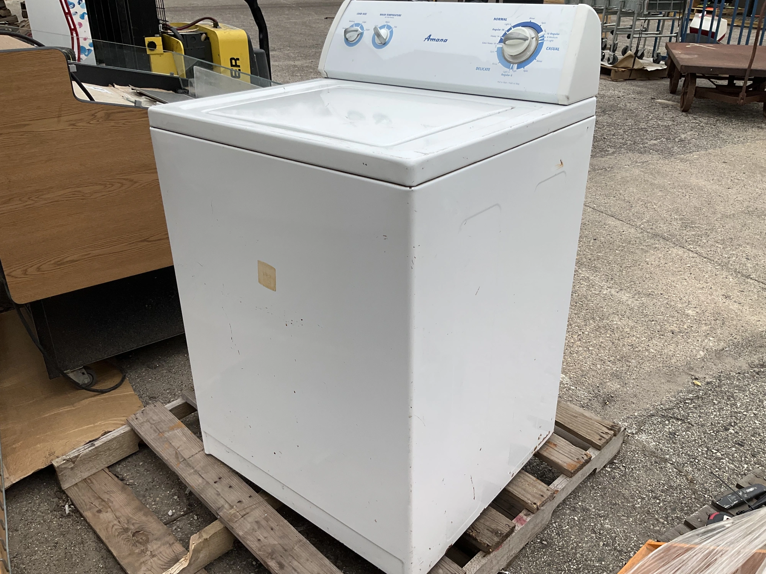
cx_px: 383
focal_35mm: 29
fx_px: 642
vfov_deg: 48.2
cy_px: 287
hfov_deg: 61.7
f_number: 1.8
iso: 25
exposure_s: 1/1848
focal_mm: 3
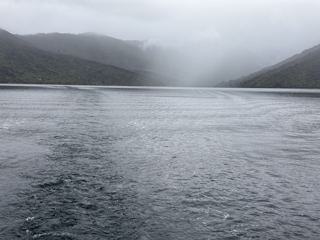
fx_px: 444
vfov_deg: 30.3
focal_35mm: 48
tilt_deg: -5.0
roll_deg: -1.4
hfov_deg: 39.7
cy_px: 120
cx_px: 160
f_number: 1.78
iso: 50
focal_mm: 6.76
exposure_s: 1/126
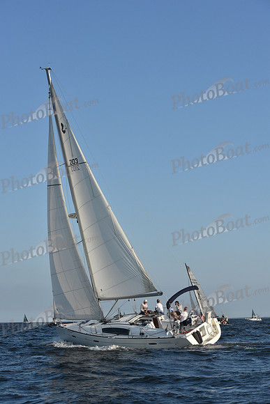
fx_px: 787
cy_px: 202
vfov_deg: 28.8
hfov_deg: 19.5
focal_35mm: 70
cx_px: 135
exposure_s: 1/1000
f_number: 9
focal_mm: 70
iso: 320
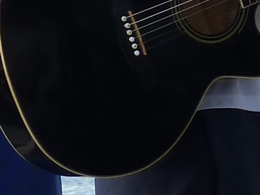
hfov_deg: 5.3
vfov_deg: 4.0
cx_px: 406
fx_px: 2801
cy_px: -110
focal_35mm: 373
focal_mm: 7.9
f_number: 4
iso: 80
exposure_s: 1/250
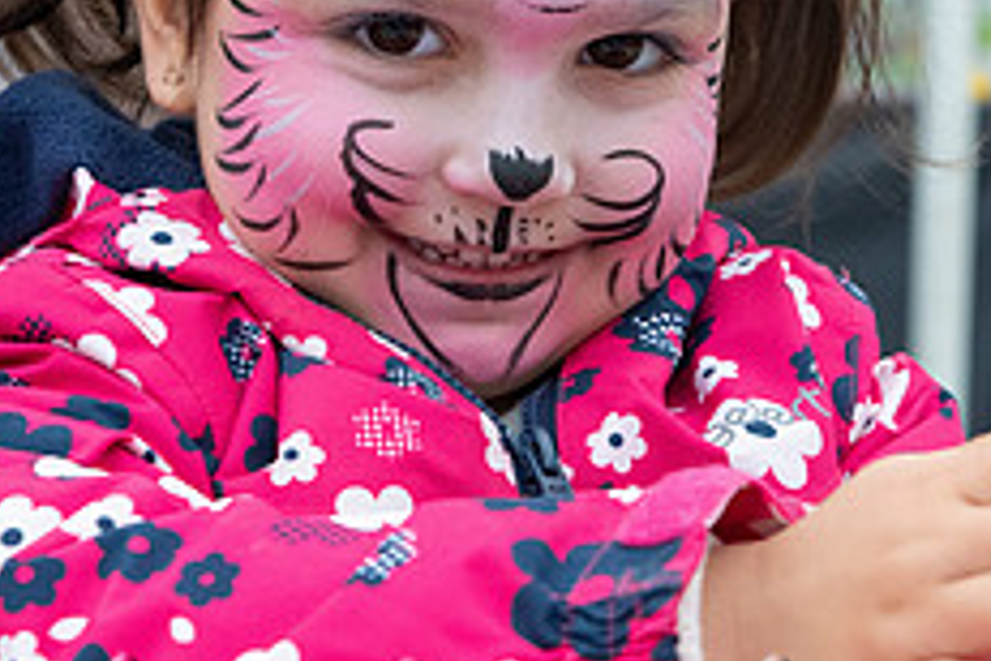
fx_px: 4294
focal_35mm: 156
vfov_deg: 8.8
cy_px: 243
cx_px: 459
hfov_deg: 13.2
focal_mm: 62
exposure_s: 1/160
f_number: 6.3
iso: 1100
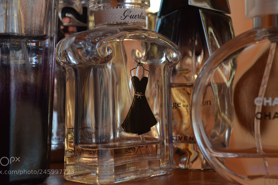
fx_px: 579
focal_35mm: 75
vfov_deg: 18.1
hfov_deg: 27.0
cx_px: 129
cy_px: 82
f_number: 7.1
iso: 400
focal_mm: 44
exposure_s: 1/60
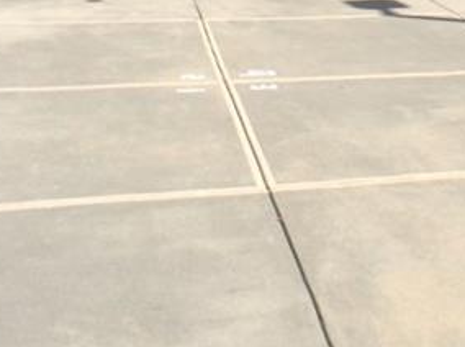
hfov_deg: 16.3
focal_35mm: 119
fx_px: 1596
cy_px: -124
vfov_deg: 12.0
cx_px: 447
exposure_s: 1/1136
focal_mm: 3.3
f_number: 2.4
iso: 25
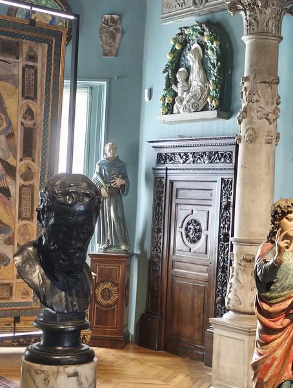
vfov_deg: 30.2
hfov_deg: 23.1
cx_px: 146
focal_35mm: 64
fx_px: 718
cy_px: 194
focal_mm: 6.14
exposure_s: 1/25
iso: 2500
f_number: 1.65
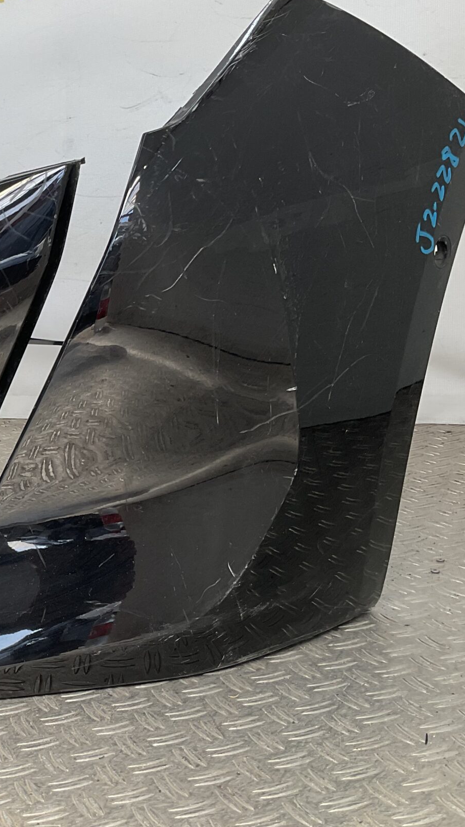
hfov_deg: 21.9
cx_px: -113
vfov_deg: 41.3
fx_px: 1096
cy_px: 434
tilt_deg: -12.9
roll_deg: +5.6
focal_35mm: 50
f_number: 1.8
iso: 16
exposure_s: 1/185
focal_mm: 3
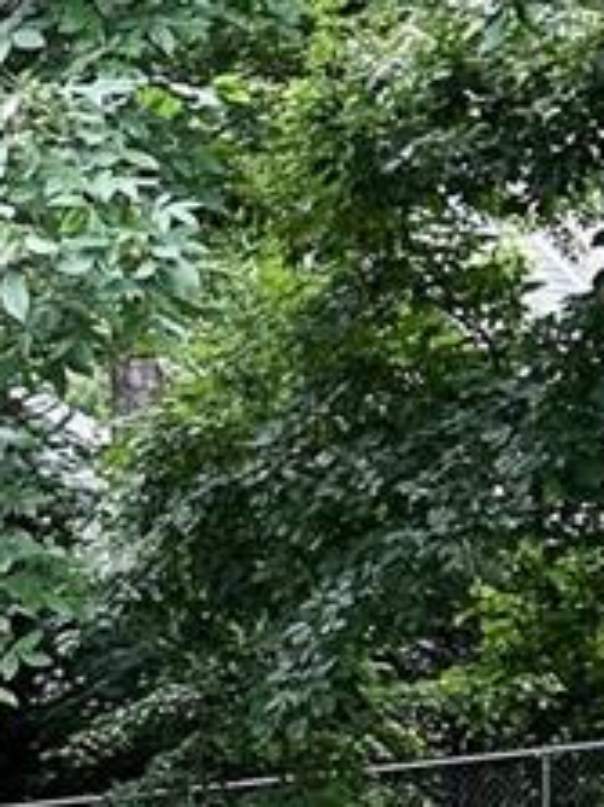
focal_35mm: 179
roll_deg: +2.4
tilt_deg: -7.1
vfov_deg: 11.0
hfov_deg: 7.7
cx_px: -846
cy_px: 579
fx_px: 4168
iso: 50
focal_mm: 5.7
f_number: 1.5
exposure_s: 1/358
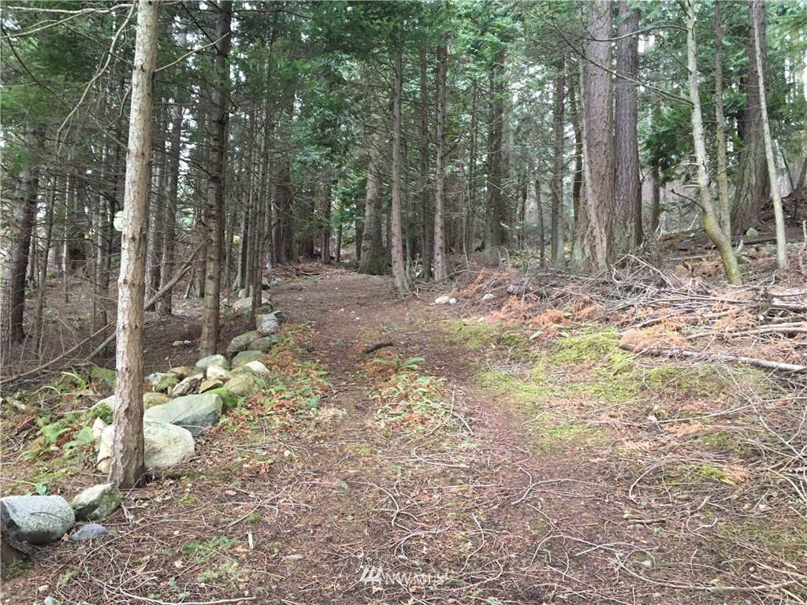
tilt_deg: +6.7
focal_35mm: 29
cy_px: 302
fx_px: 676
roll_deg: -3.1
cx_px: 404
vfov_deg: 48.2
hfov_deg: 61.7
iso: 125
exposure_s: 1/30
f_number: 2.2
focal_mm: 4.15
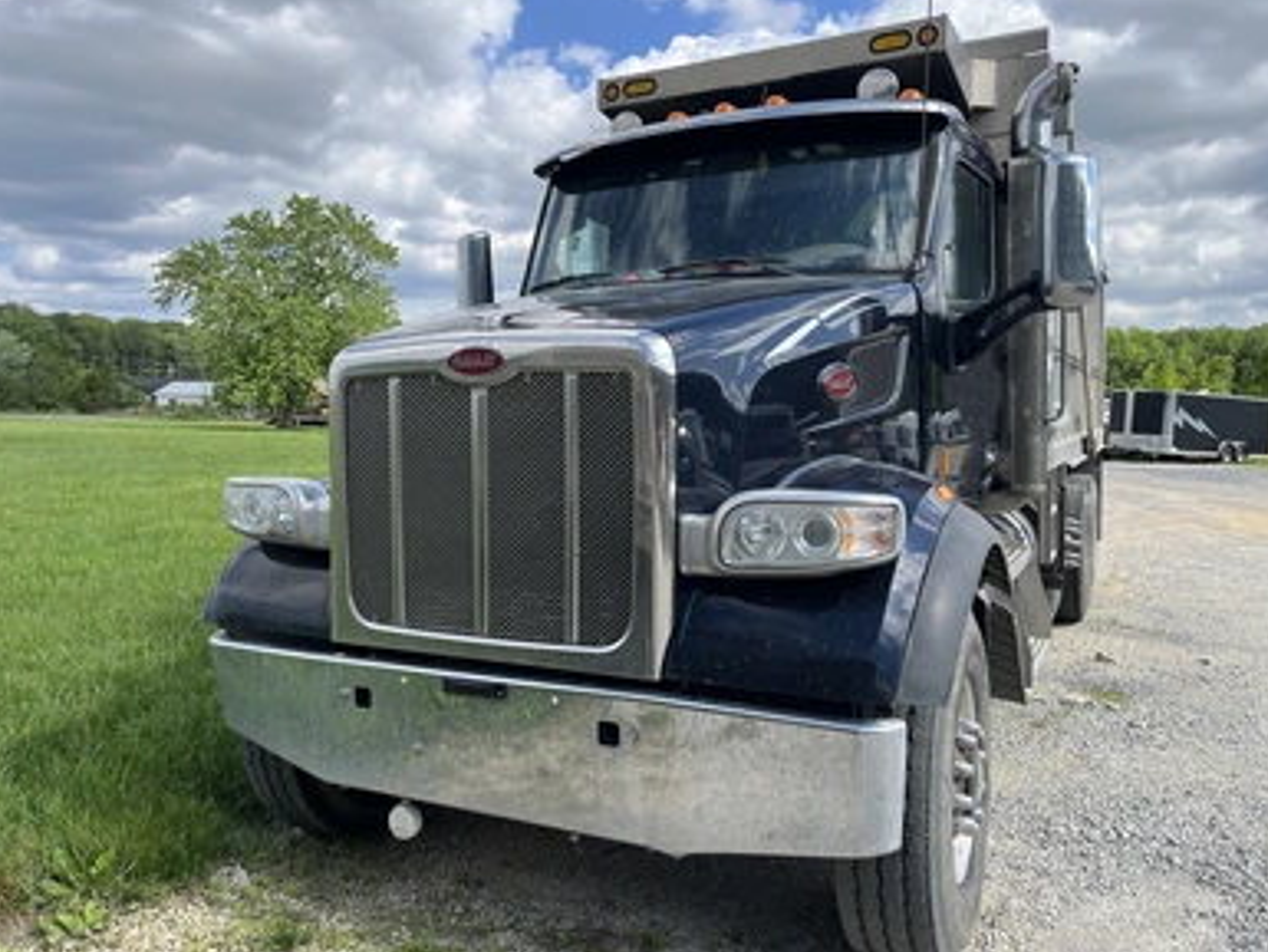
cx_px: 639
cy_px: 474
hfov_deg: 65.3
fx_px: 989
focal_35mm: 27
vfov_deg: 51.4
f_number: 1.6
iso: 50
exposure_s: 1/1497
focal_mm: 5.1
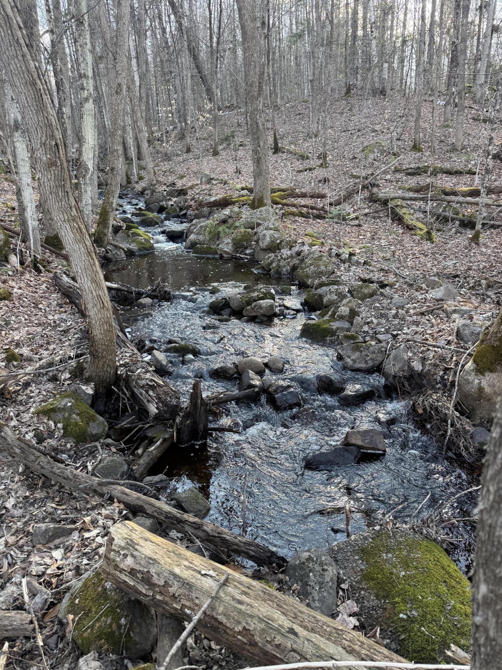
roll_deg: +1.0
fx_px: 464
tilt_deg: -18.2
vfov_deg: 71.6
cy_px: 335
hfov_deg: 56.8
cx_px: 251
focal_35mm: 24
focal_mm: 6.76
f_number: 1.78
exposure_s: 1/121
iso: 80
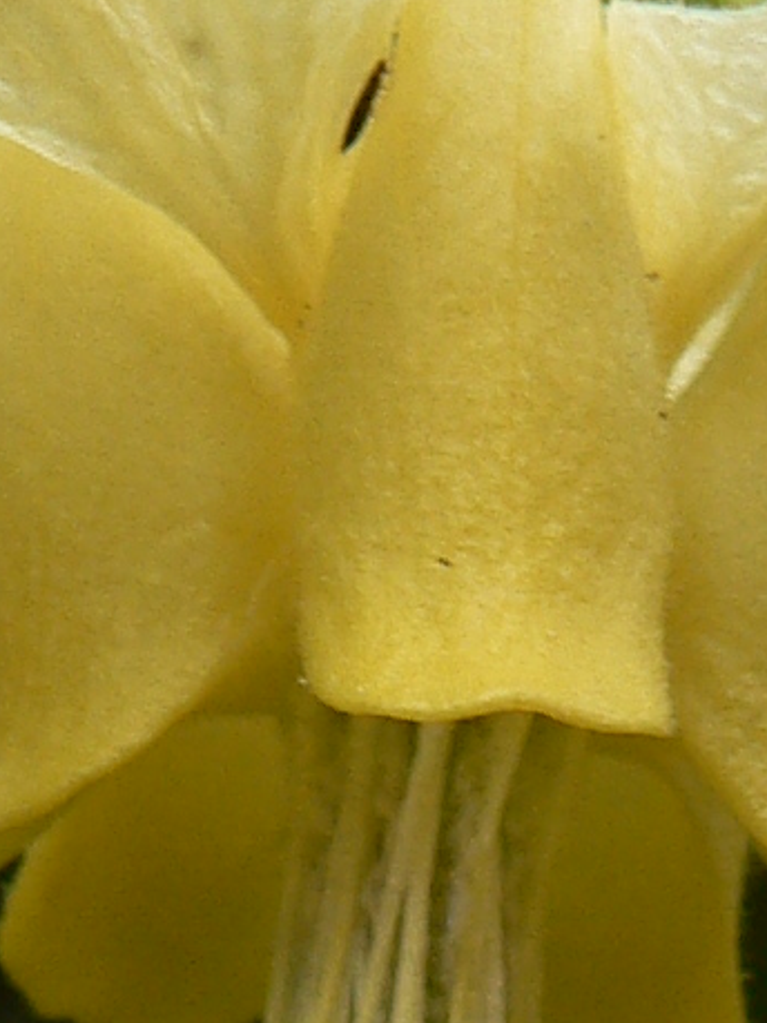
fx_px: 5941
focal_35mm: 201
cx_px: 506
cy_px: 691
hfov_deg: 7.4
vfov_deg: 9.8
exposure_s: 1/100
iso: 80
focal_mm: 6
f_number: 3.2
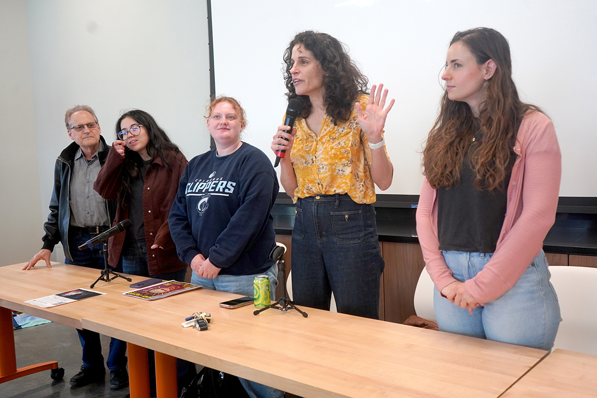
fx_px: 547
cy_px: 199
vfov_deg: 40.0
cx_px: 298
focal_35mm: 33
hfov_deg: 57.2
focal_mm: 33
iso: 1600
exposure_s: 1/160
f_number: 4
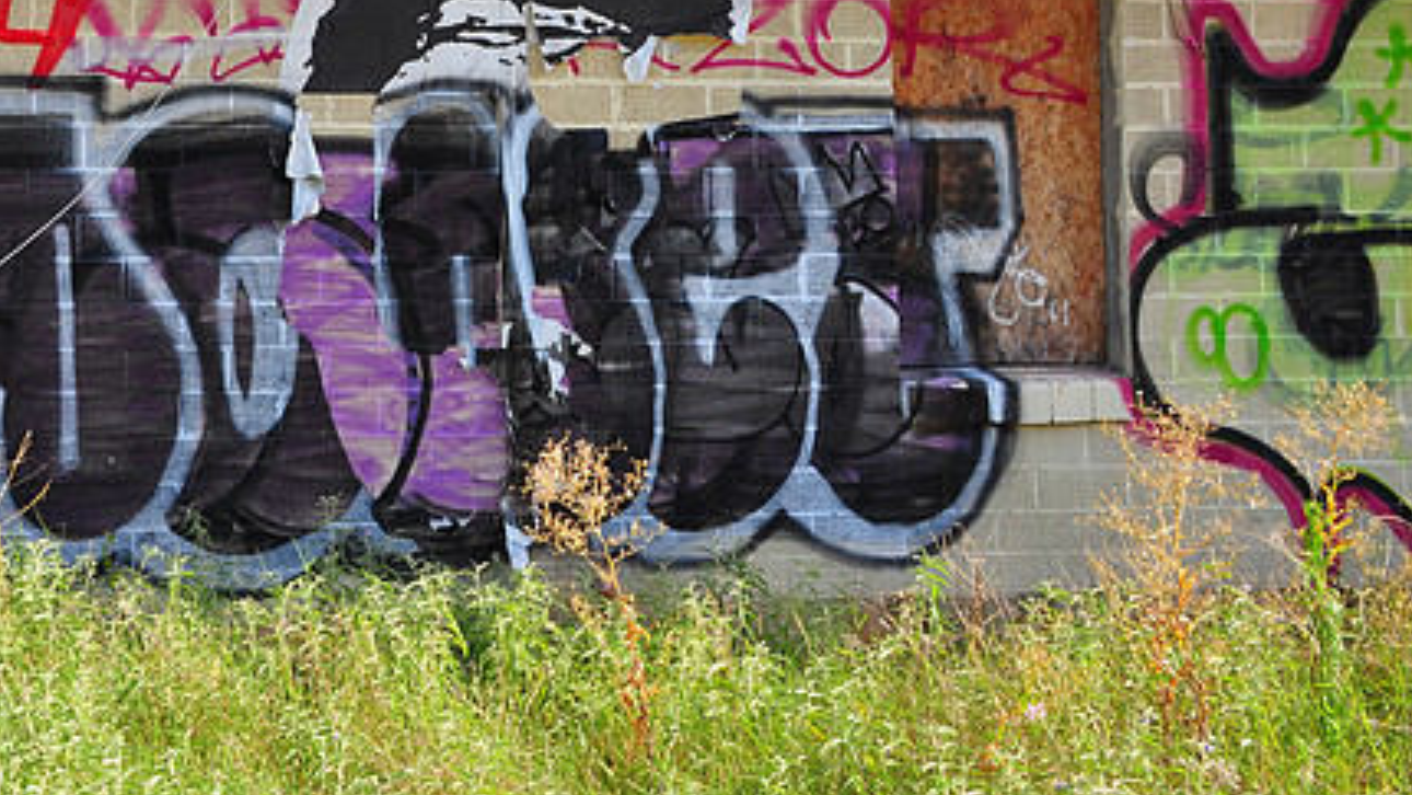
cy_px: 169
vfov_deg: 21.6
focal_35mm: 55
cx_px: 476
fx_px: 2059
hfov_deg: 37.5
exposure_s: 1/125
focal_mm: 26
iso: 200
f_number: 11
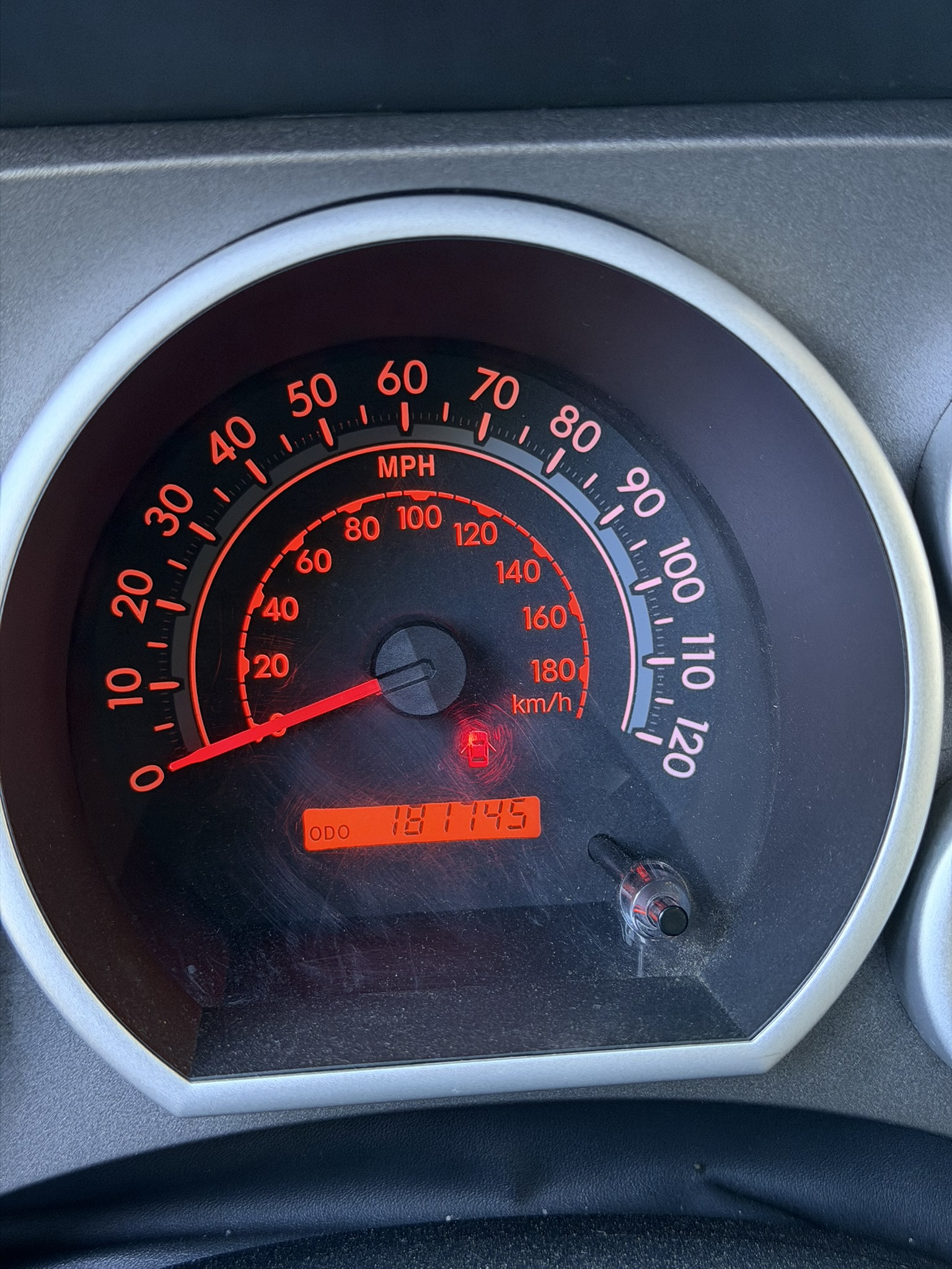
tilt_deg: -26.6
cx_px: 476
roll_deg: -0.7
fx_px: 1760
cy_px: 634
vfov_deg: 39.7
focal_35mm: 48
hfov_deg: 30.3
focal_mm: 6.76
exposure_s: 1/43
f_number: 1.78
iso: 250
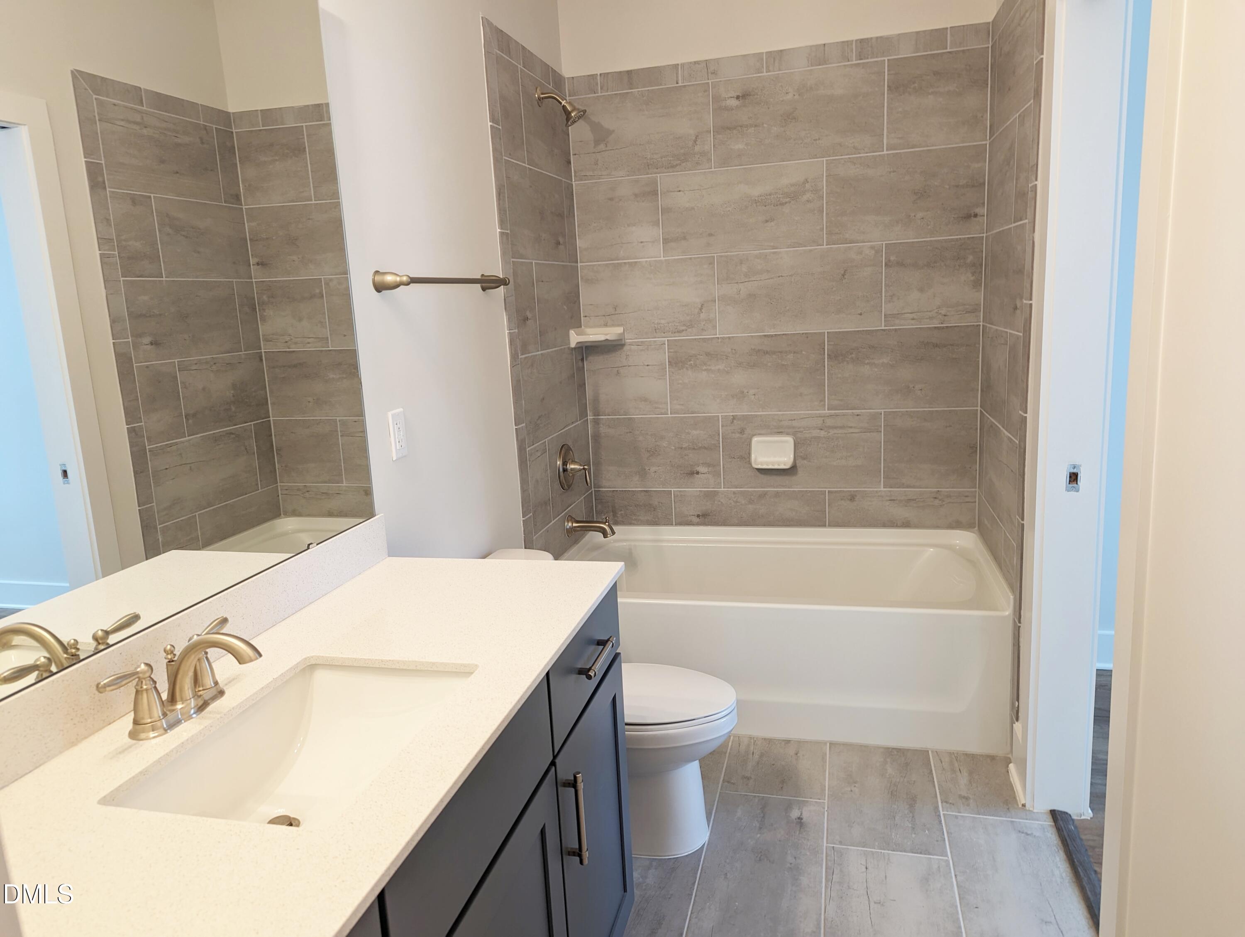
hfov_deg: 71.5
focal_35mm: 24
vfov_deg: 56.9
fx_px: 864
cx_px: 622
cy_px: 468
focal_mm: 6.81
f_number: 1.85
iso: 78
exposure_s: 1/30
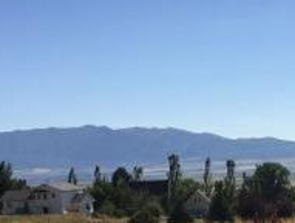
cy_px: 310
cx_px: 310
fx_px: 828
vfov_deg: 14.5
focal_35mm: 97
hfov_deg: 19.5
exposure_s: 1/3300
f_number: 2.2
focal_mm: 4.15
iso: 32
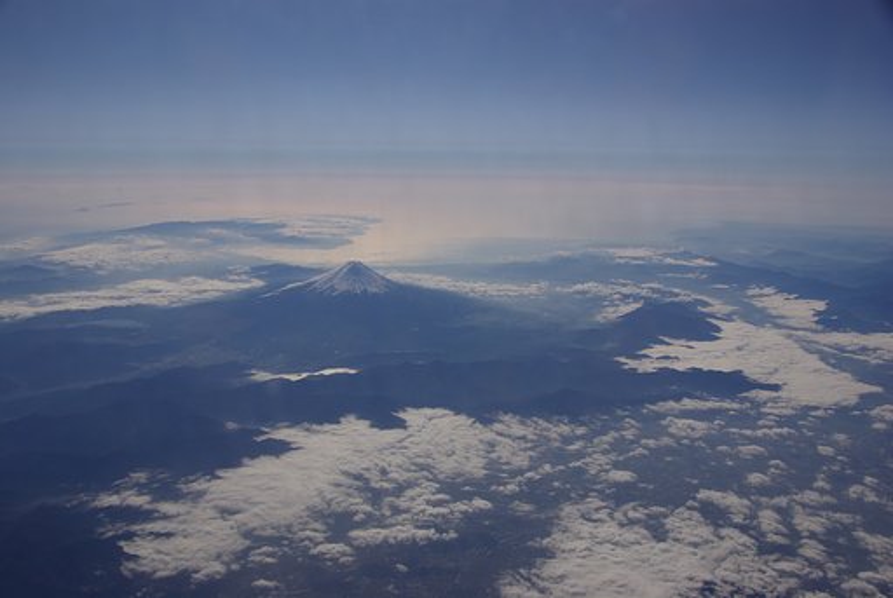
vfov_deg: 35.6
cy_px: 299
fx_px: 932
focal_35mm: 38
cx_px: 446
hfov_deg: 51.2
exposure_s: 1/350
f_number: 9.5
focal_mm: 25
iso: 100
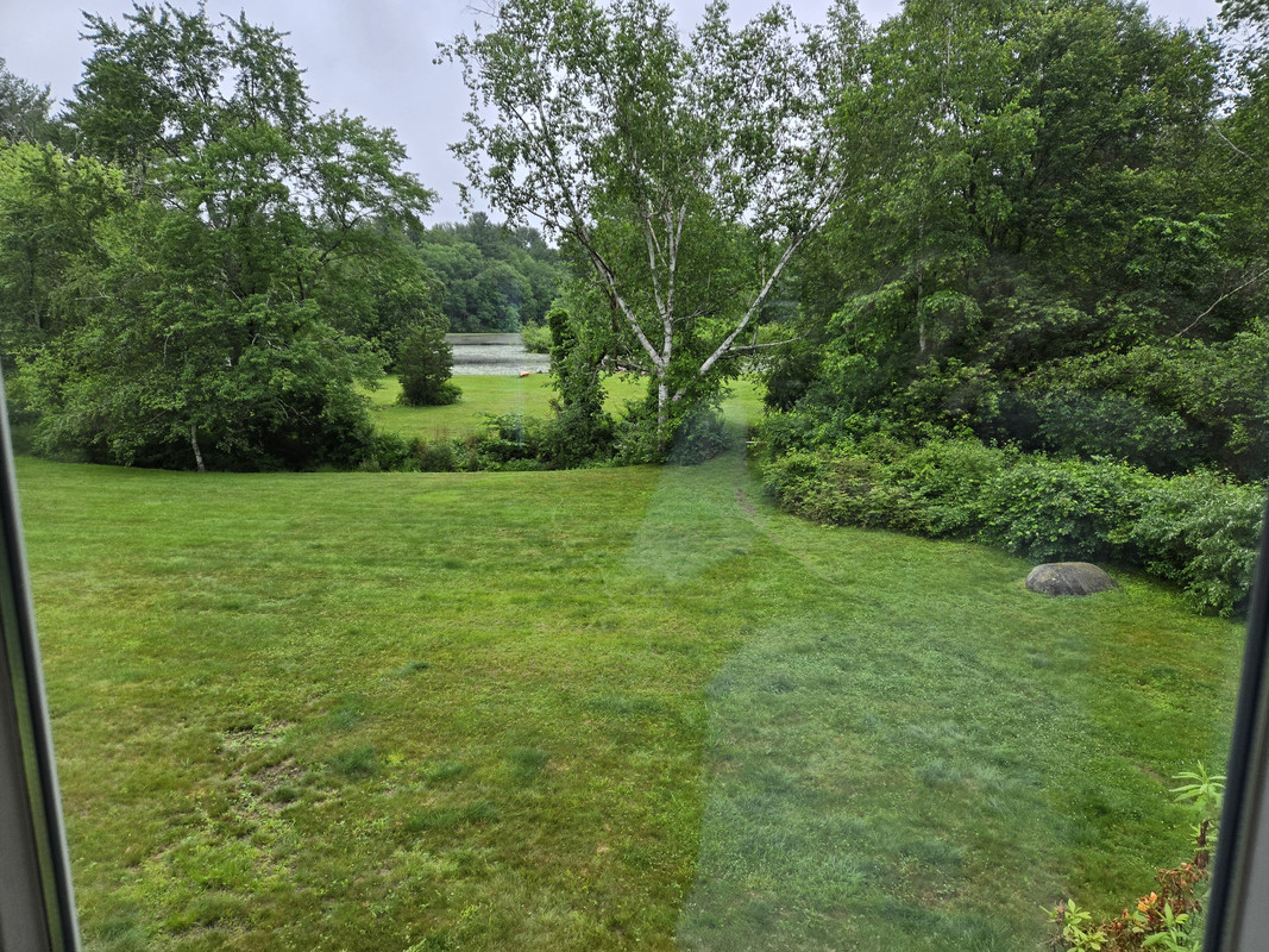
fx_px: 843
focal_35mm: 23
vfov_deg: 58.9
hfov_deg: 73.9
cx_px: 634
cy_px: 476
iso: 80
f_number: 1.8
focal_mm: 5.4
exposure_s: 1/591
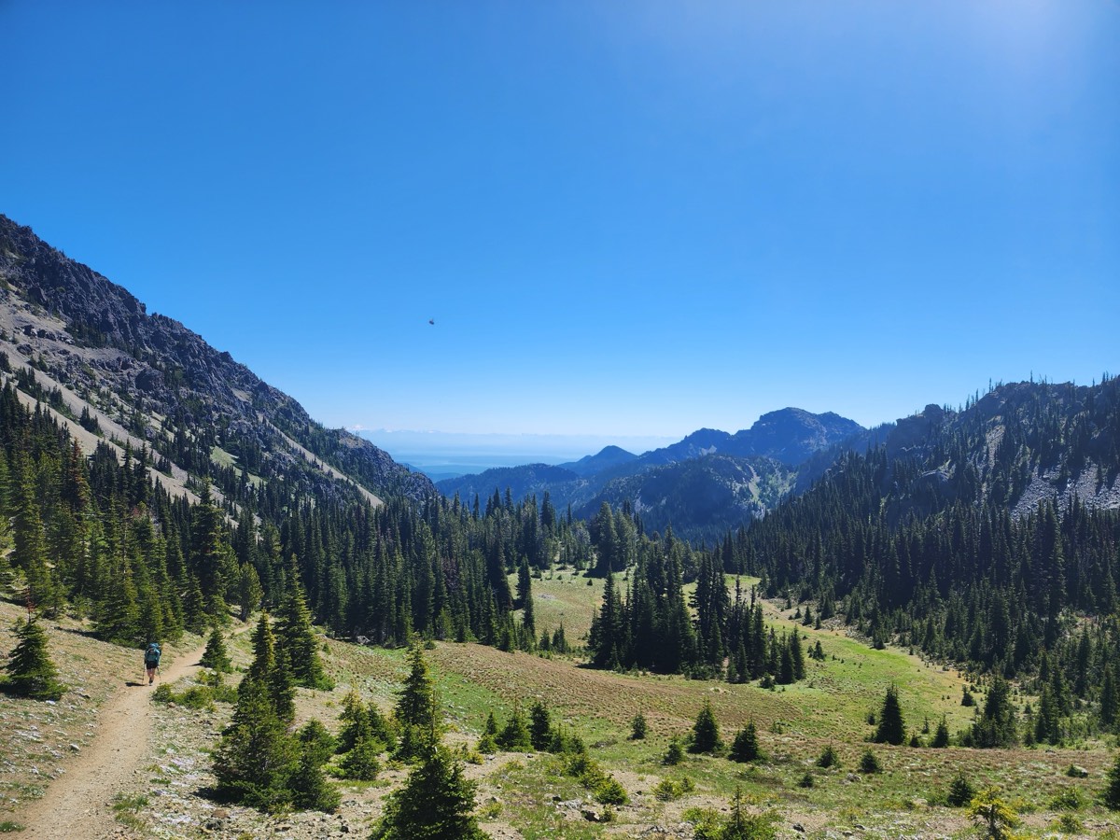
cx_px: 560
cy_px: 420
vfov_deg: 58.9
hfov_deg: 73.9
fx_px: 744
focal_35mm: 23
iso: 12
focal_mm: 6.4
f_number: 1.8
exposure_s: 1/1016
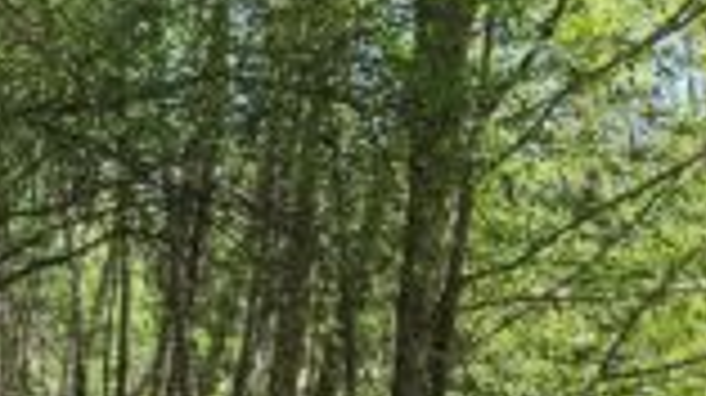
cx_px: -40
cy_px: 0
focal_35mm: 64
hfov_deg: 30.0
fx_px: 1197
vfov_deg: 18.3
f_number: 1.8
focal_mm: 5.4
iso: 80
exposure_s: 1/796
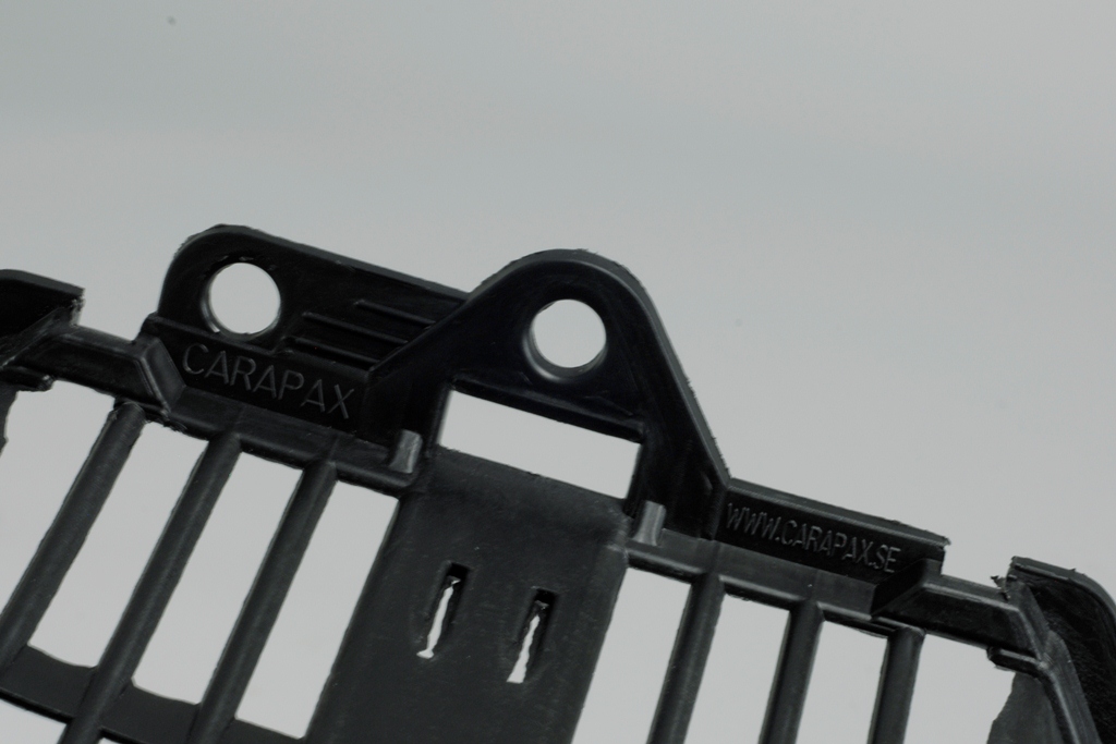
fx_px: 2325
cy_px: 372
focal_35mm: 75
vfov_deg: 18.2
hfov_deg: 27.0
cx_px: 558
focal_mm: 50
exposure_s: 1/1.6
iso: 200
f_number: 14
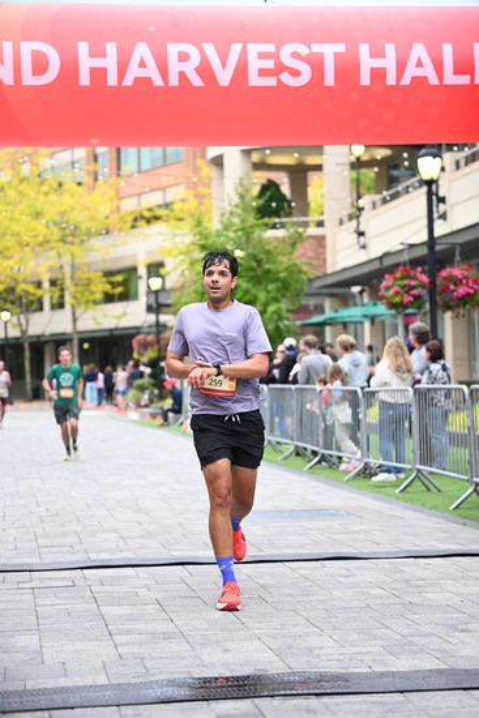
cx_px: 240
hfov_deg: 17.3
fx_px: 1576
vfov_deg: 25.7
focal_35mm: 79
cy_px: 359
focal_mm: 79
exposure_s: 1/1600
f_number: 2.8
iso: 1250
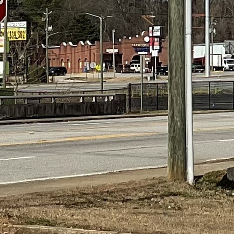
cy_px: 45
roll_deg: +0.1
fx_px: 1384
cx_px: 360
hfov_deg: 9.4
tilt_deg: +1.3
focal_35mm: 181
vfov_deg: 9.6
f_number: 1.8
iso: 20
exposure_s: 1/3534
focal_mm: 3
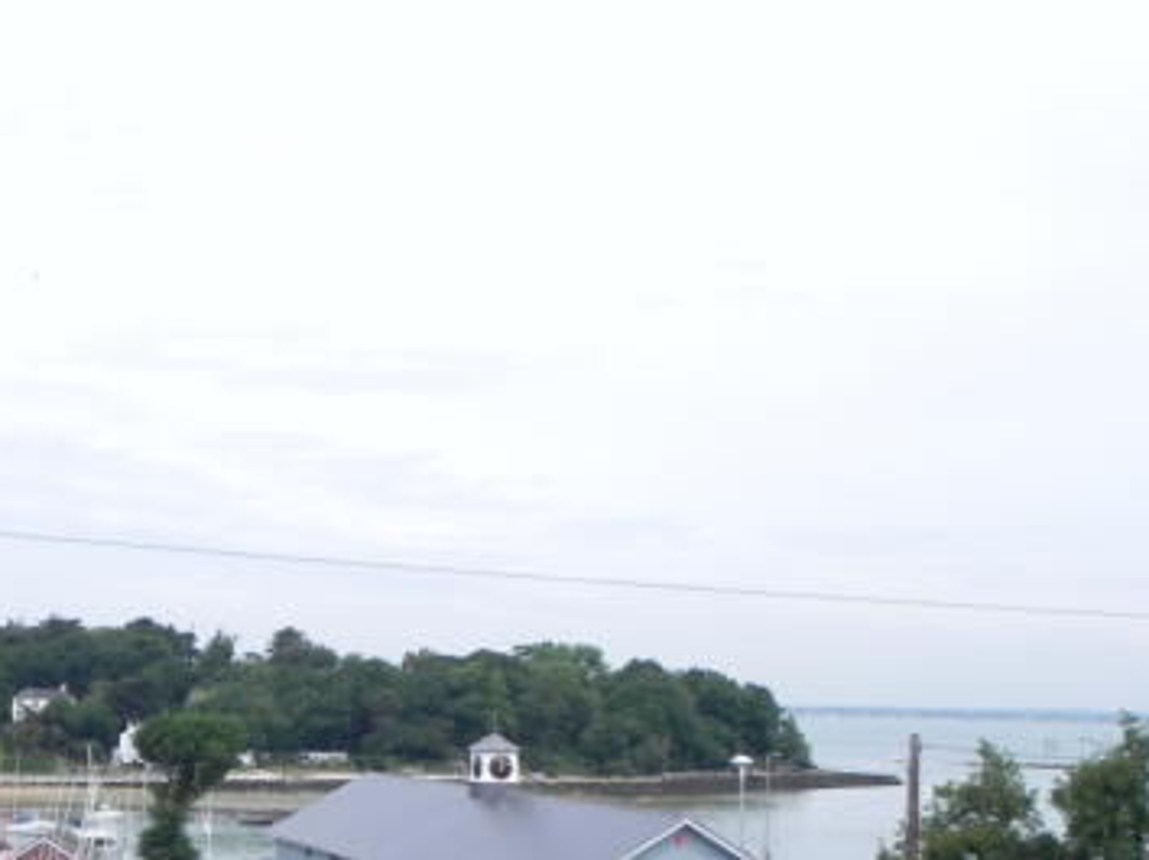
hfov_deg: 31.0
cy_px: 612
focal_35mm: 61
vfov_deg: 23.8
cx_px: 258
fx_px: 2023
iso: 160
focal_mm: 6.6
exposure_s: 1/377
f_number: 6.3
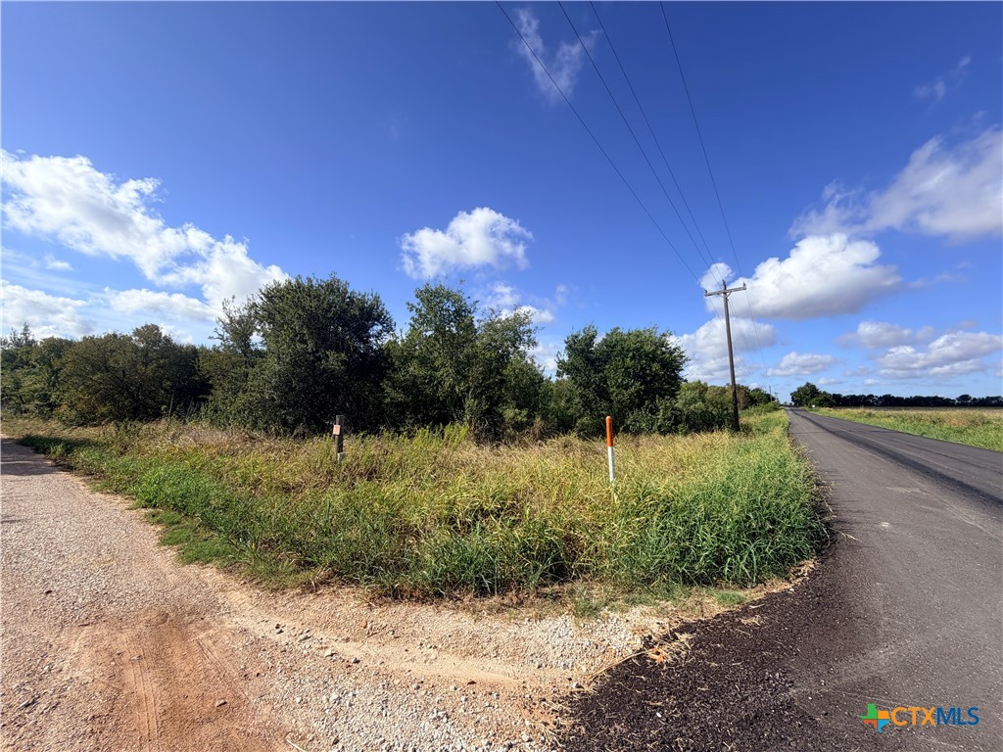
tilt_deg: +3.2
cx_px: 502
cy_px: 376
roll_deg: -1.1
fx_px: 406
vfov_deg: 85.7
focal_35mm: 14
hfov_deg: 102.1
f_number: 2.2
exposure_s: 1/914
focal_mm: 2.22
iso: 20
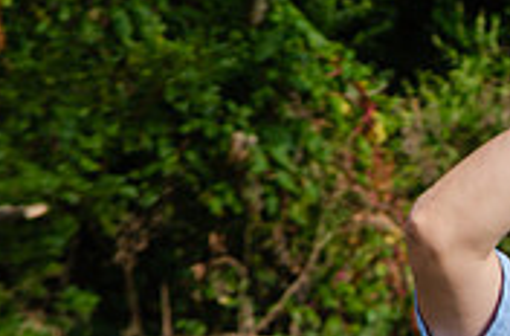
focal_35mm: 669
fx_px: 9444
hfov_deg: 3.1
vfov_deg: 2.0
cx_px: 678
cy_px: 336
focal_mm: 135
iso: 125
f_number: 8
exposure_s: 1/250
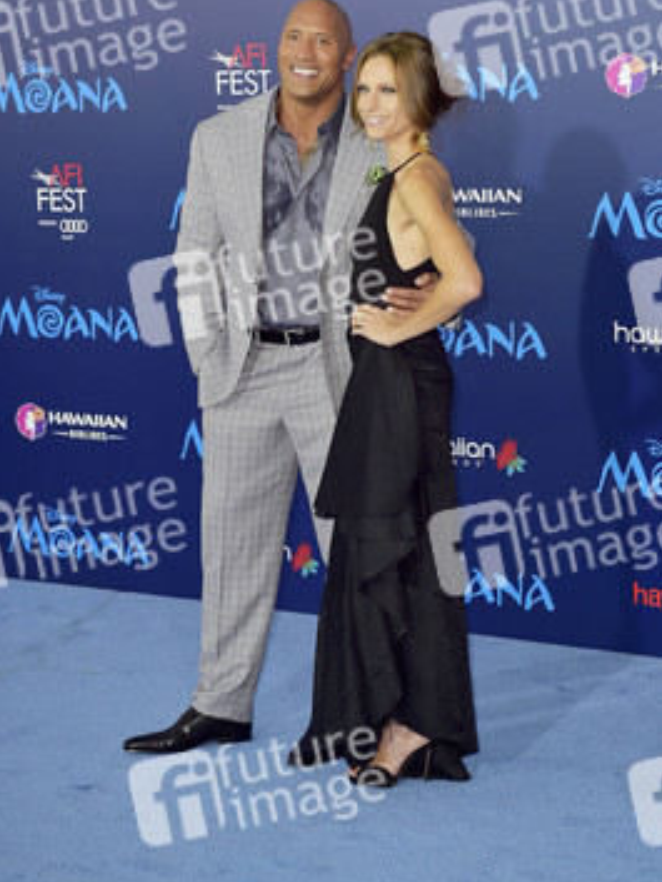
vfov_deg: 27.0
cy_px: 412
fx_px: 1835
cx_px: 331
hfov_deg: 20.5
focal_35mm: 72
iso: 400
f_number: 4.5
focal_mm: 66
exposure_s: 1/320
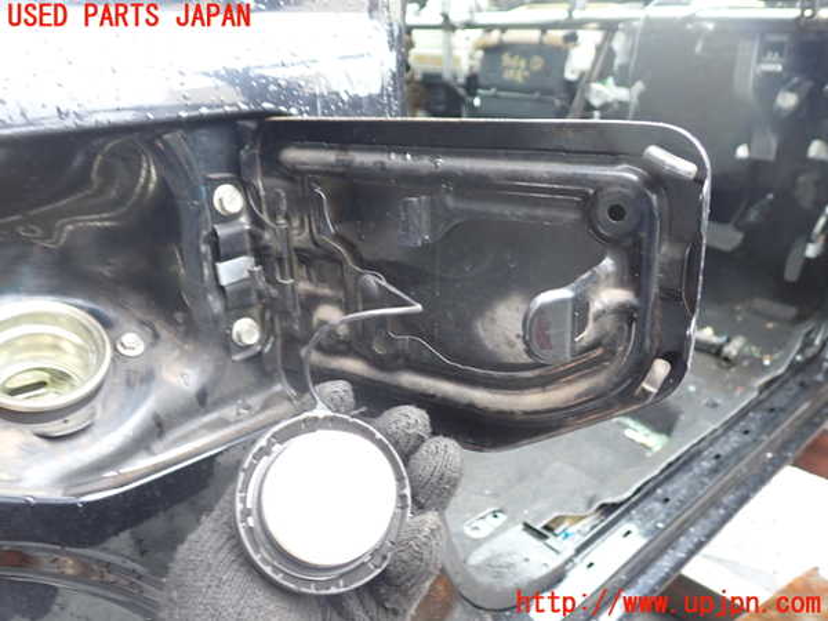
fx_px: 718
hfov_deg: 60.0
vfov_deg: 46.8
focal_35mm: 30
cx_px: 414
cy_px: 310
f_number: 2.3
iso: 200
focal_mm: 5.4
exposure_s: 1/50
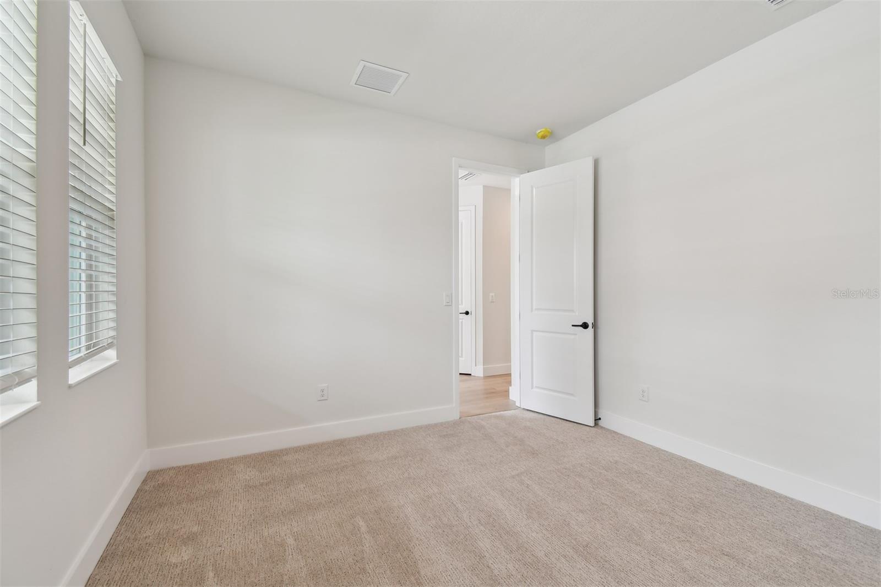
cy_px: 294
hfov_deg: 100.4
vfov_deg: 77.3
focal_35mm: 15
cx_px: 440
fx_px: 367
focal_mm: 10
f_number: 7.1
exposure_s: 1/15
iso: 100
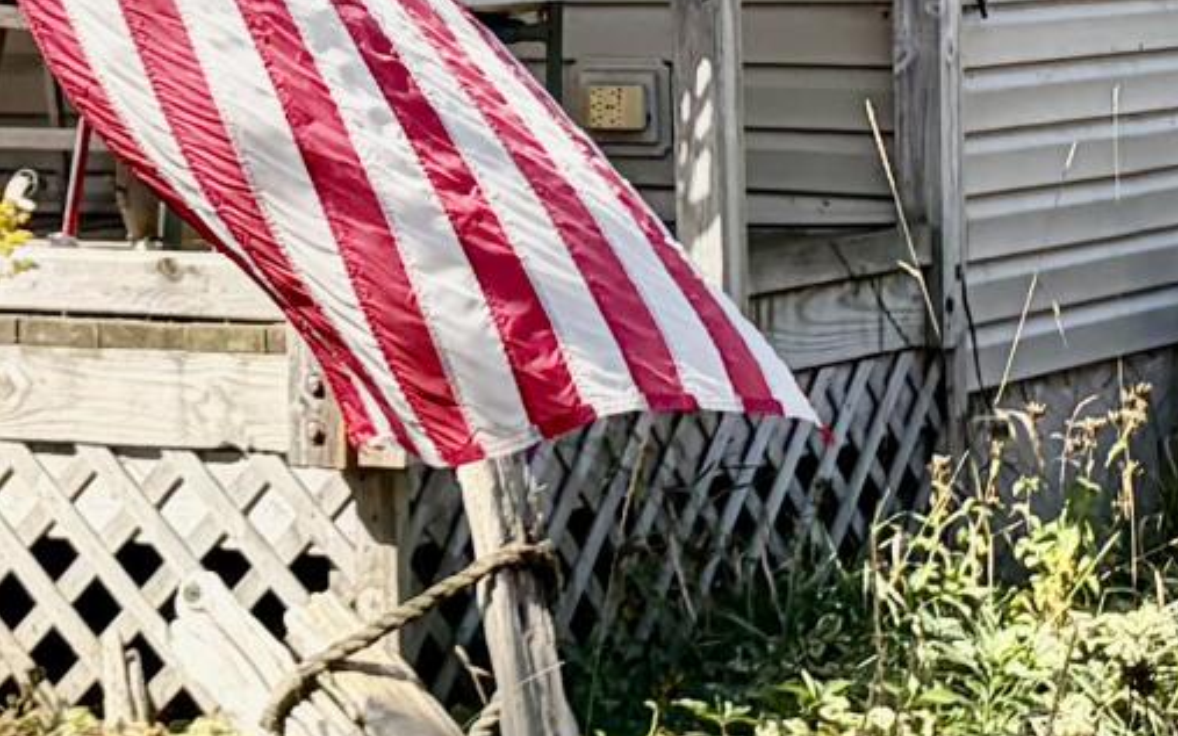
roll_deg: +0.8
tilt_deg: +3.5
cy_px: -420
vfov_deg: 7.9
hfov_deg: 12.8
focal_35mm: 163
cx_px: 358
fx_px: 5234
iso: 50
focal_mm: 5.96
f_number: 1.6
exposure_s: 1/1848
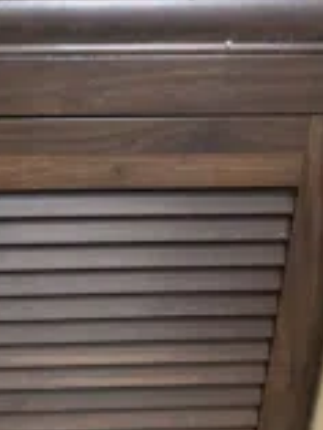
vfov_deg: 27.8
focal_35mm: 61
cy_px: 515
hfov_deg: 22.4
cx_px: -49
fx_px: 758
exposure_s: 1/33
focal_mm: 6.76
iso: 1000
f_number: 1.78
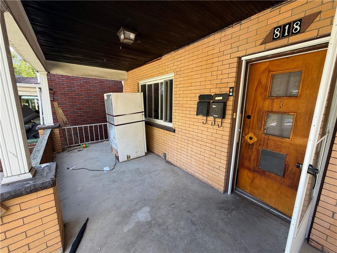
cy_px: 126
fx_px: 136
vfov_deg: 85.7
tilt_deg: -10.7
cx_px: 168
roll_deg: -0.3
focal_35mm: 14
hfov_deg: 102.1
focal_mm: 2.22
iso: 50
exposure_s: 1/121
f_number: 2.2
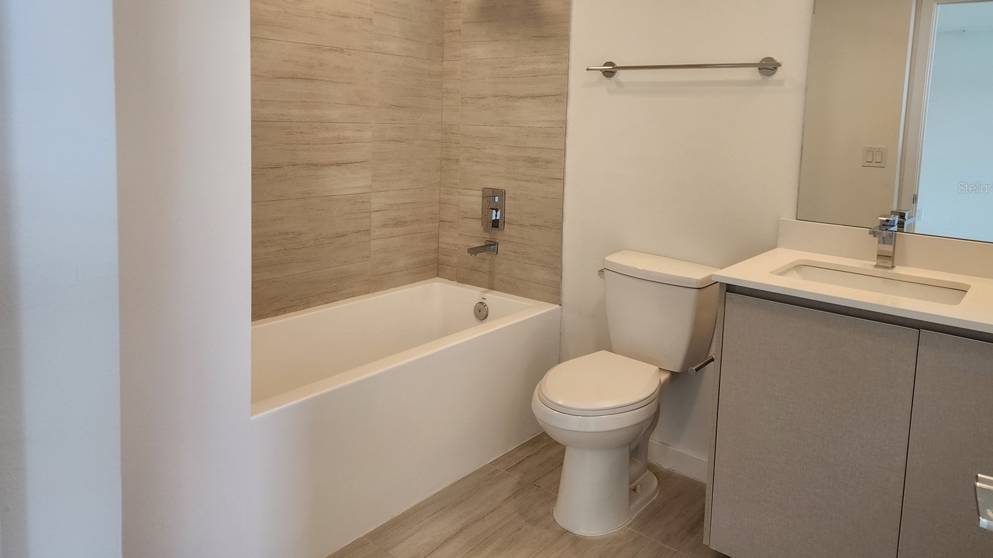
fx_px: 685
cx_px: 504
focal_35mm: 26
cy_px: 187
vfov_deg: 43.8
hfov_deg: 71.9
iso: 100
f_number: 1.8
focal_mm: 6.4
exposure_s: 1/120
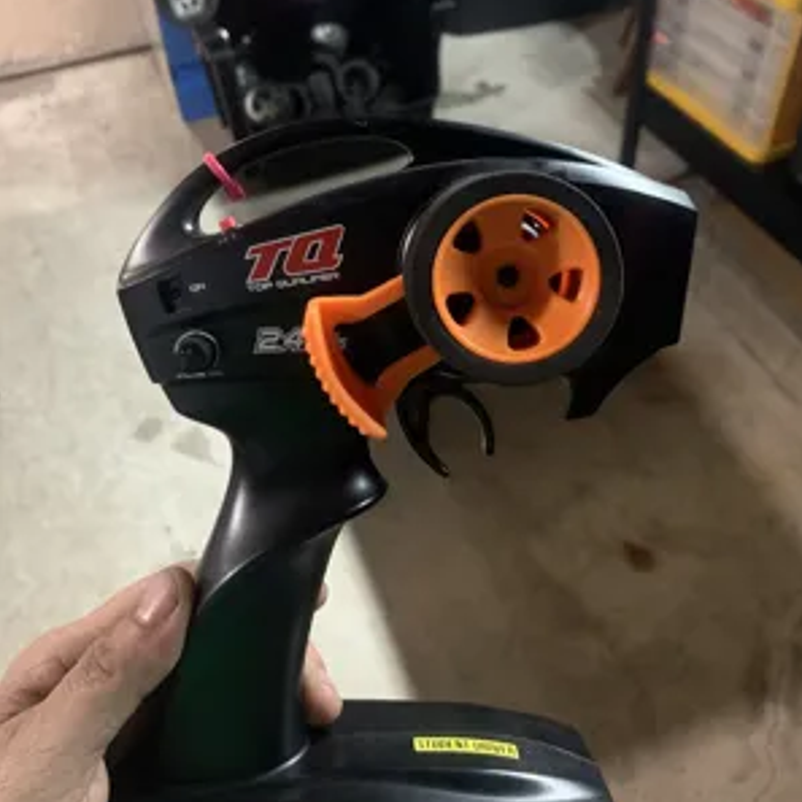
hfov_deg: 52.5
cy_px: 302
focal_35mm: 31
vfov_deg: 52.0
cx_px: 402
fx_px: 813
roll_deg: +3.0
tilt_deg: -42.8
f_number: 1.8
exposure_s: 1/30
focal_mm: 4.25
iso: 640
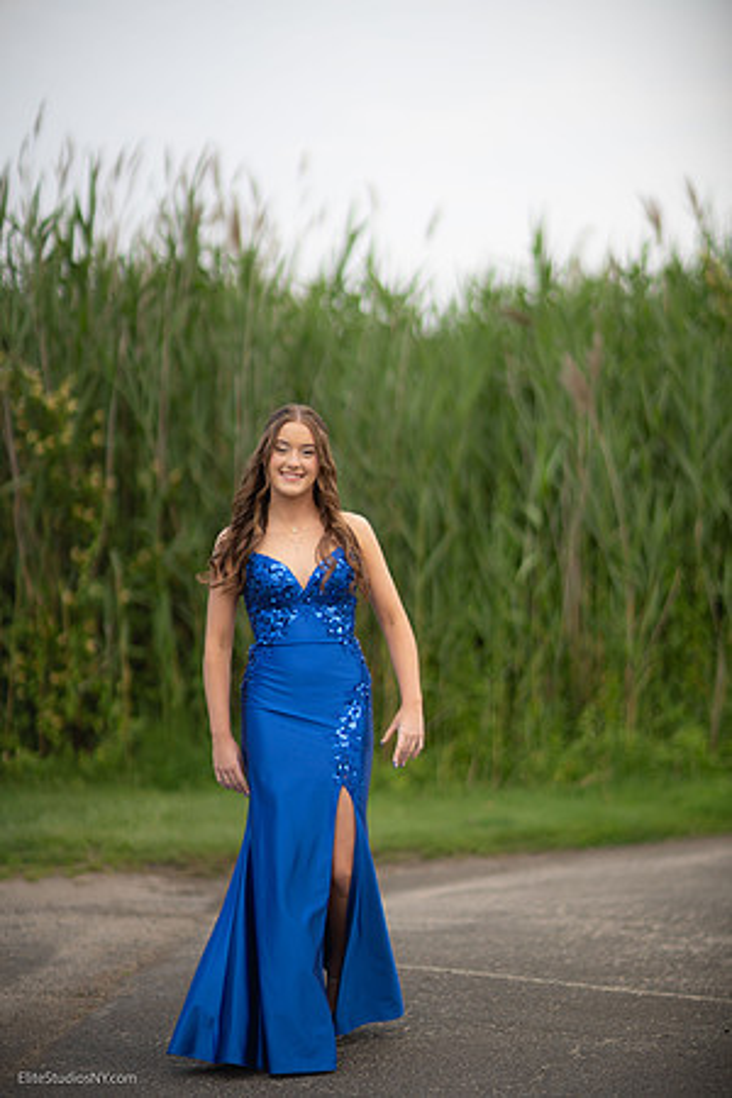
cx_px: 366
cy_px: 549
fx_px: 2592
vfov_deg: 23.9
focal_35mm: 85
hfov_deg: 16.1
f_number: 1.3
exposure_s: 1/2500
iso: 100
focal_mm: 85
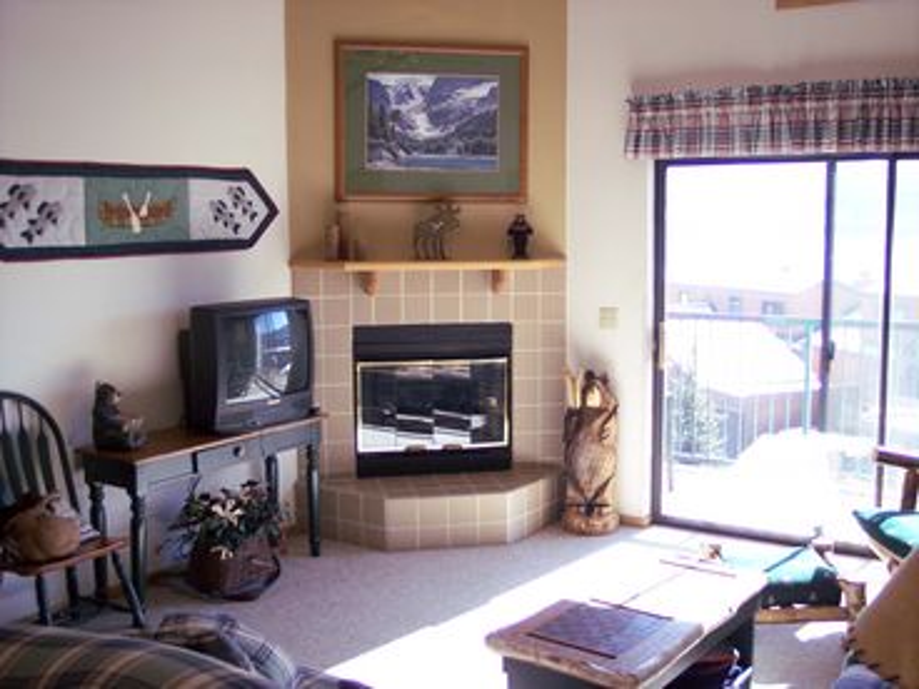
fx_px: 1035
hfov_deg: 47.9
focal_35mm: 39
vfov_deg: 36.8
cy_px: 344
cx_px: 460
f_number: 2.8
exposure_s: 1/90
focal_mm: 8
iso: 100
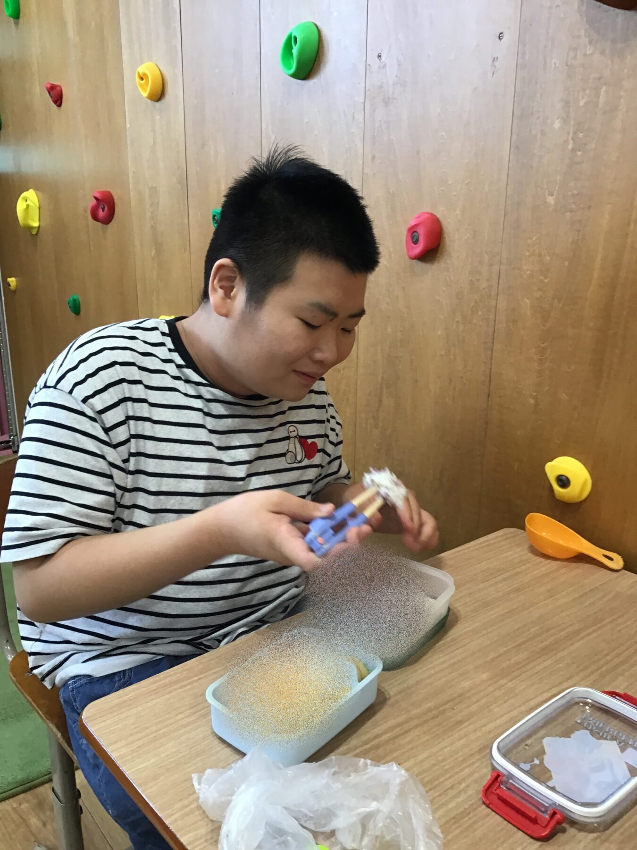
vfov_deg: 58.4
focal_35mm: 31
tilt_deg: -19.1
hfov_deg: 45.4
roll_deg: -1.6
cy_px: 425
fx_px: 761
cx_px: 318
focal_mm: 3.3
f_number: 2.4
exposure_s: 1/30
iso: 50
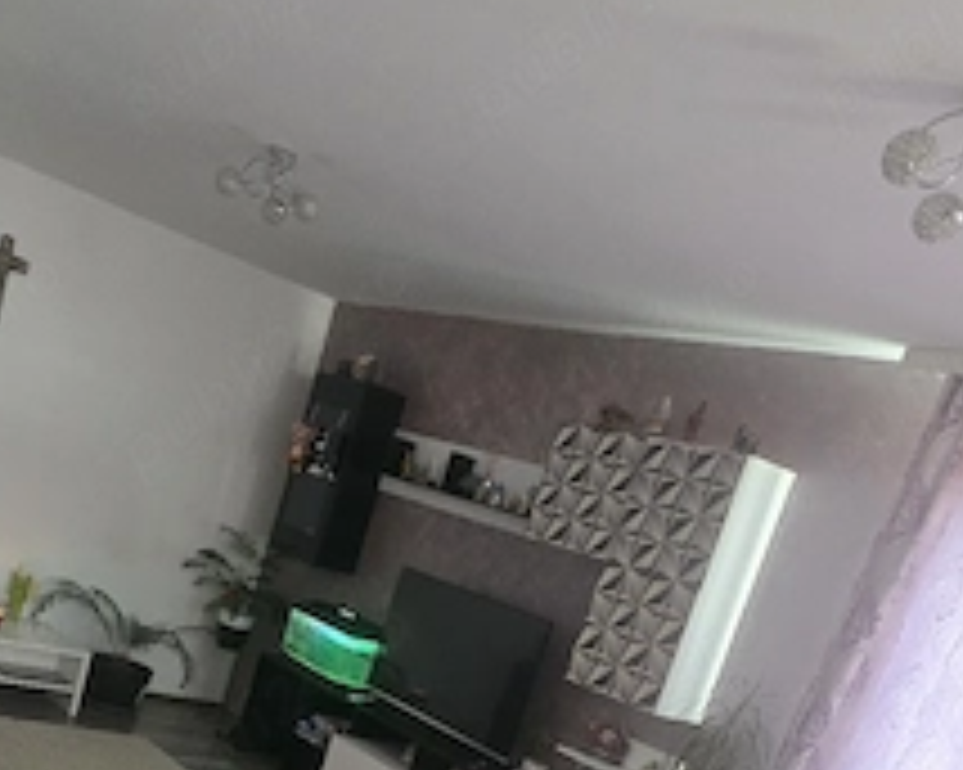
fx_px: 1196
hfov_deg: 43.5
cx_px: 356
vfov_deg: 32.7
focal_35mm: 42
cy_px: 770
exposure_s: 1/101
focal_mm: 6.3
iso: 1600
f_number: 1.7
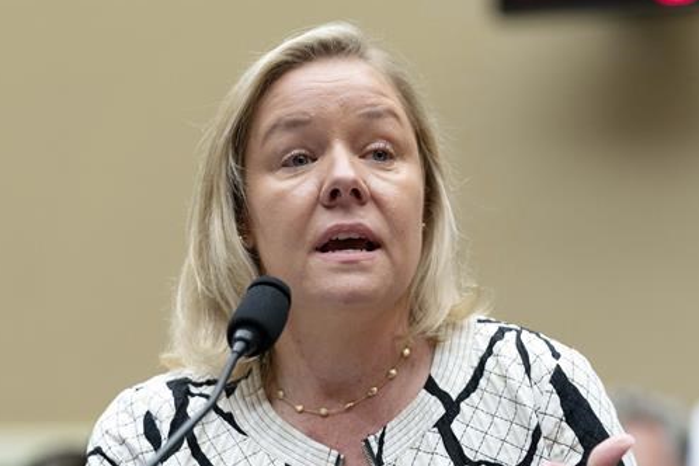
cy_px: 298
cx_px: 357
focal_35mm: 180
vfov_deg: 7.6
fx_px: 3495
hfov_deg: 11.4
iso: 2500
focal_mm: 138
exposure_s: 1/640
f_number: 3.5
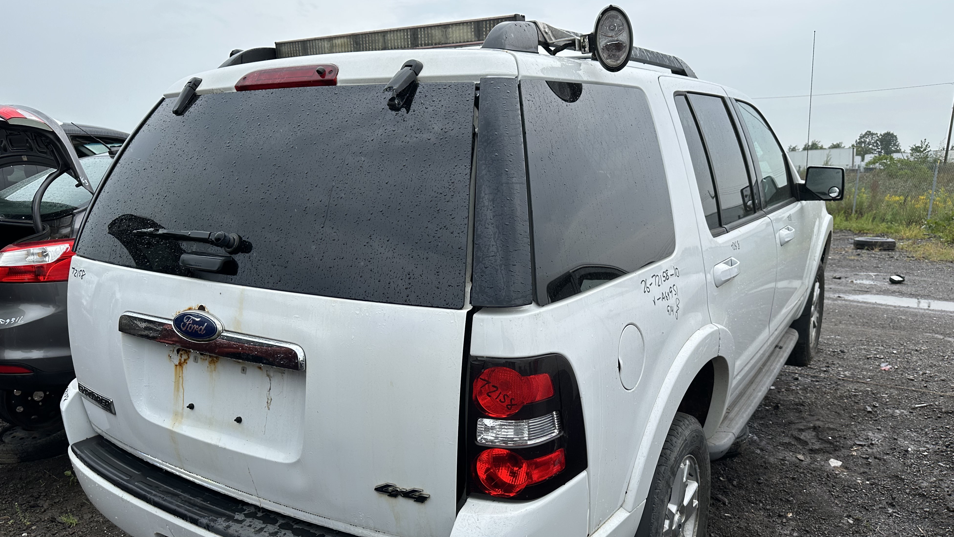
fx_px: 683
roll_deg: -1.1
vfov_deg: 42.7
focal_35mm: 27
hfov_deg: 69.9
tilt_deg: -10.5
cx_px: 489
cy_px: 318
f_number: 1.78
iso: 80
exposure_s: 1/1541
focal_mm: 6.86
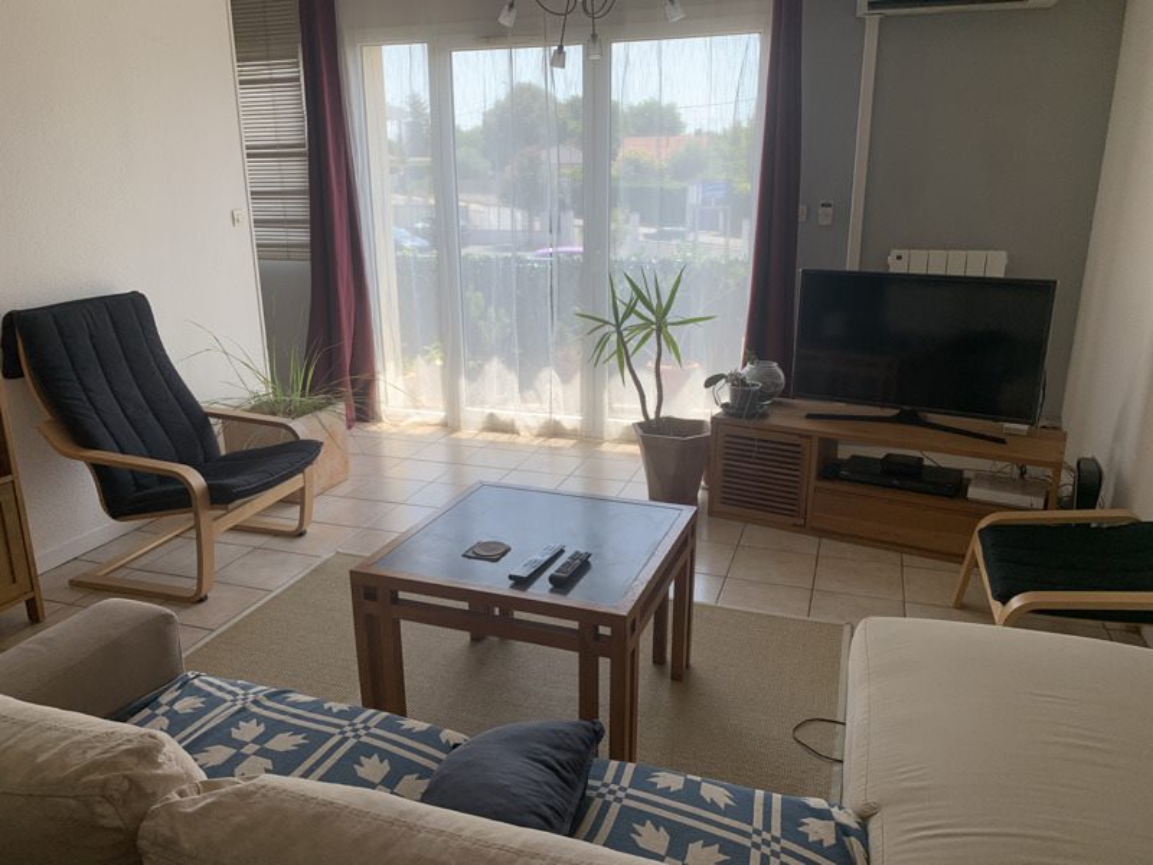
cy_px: 432
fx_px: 866
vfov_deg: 53.1
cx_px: 576
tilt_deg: -17.1
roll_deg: +0.8
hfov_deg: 67.3
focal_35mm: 26
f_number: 1.8
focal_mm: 4.25
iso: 25
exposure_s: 1/303
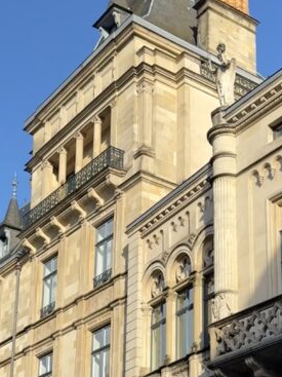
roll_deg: -1.2
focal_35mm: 67
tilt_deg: +18.6
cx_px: 150
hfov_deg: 21.9
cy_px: 355
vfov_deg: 27.7
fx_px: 728
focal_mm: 6.76
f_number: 1.78
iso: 80
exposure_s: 1/2907
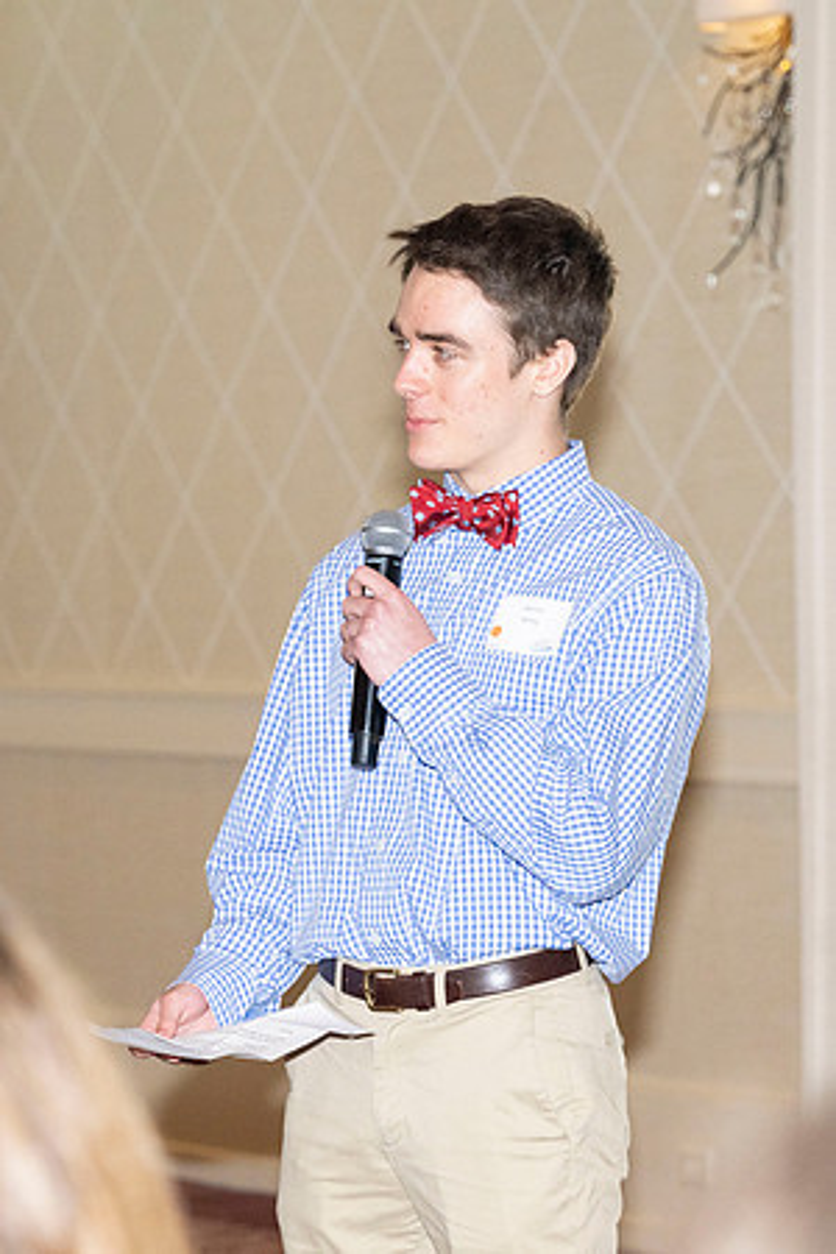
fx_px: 6270
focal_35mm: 180
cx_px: 482
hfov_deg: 7.6
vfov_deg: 11.4
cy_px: 627
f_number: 5.6
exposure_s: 1/200
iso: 2000
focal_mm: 120
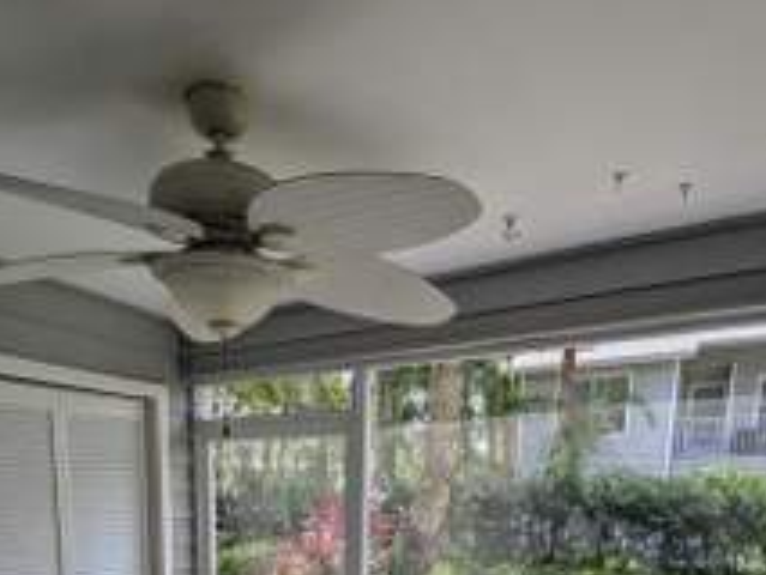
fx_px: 598
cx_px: 334
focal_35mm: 27
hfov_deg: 65.1
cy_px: 609
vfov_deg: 42.3
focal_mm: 2.23
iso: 40
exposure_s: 1/446
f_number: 1.95
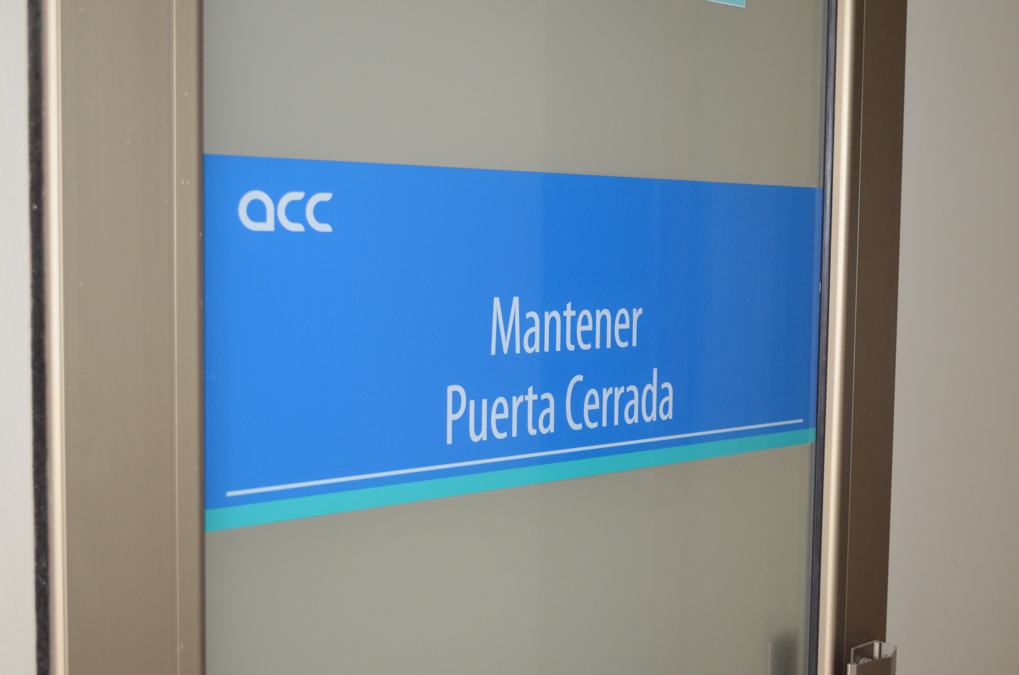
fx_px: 1356
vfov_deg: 28.0
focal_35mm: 48
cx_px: 510
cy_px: 338
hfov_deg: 41.2
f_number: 4.8
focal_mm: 32
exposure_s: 1/60
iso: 1400
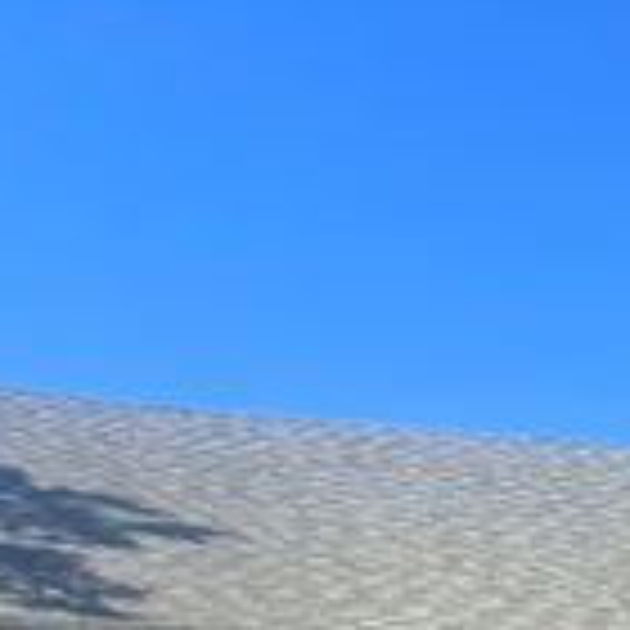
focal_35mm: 82
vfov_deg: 19.4
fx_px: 1688
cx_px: 724
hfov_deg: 20.0
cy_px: 830
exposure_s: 1/1377
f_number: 1.5
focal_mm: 5.7
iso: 50
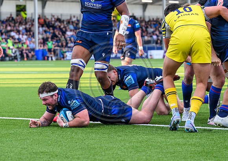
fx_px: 1145
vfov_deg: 8.0
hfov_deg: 11.4
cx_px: 64
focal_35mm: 177
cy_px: 166
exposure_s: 1/1600
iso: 800
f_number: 3.2
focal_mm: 82
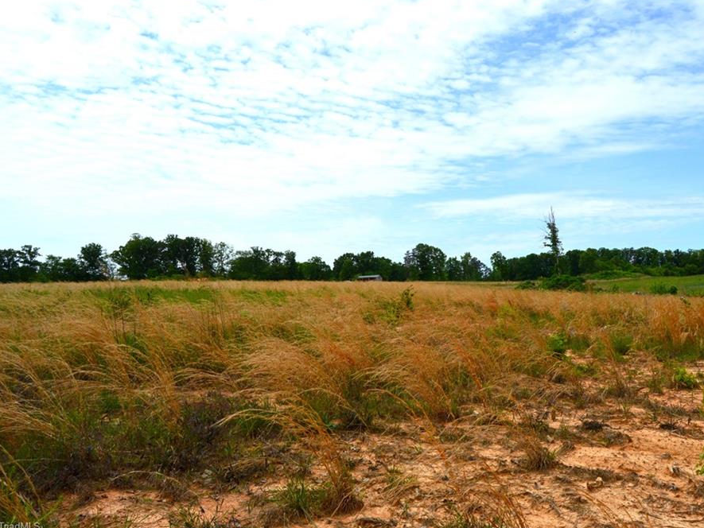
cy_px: 263
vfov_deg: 46.8
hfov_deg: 59.8
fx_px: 610
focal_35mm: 30
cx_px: 394
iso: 200
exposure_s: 1/320
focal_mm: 18
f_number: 11
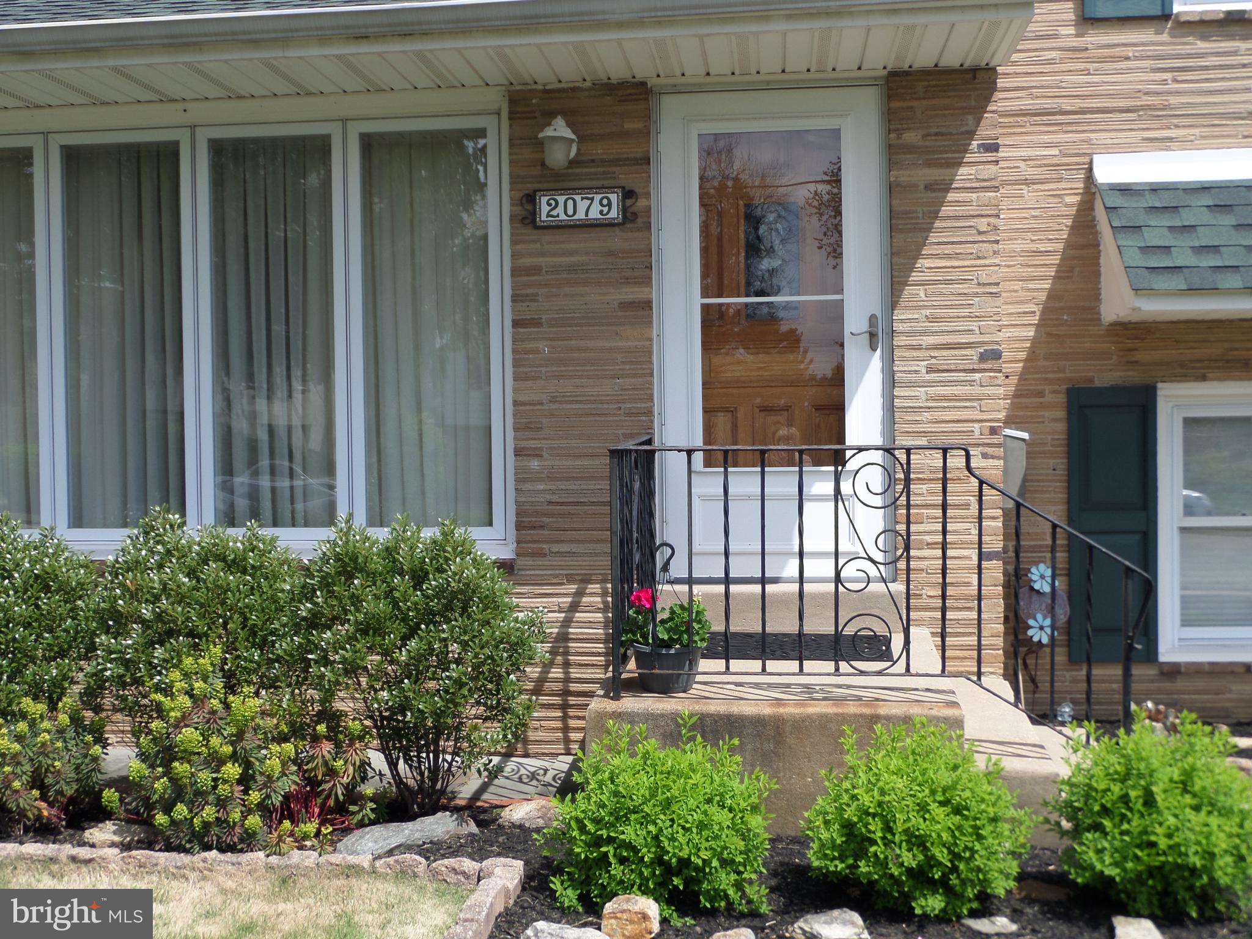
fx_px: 1483
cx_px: 626
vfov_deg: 35.1
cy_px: 470
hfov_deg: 45.8
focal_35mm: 41
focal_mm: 6.8
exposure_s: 1/750
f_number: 3.6
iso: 100
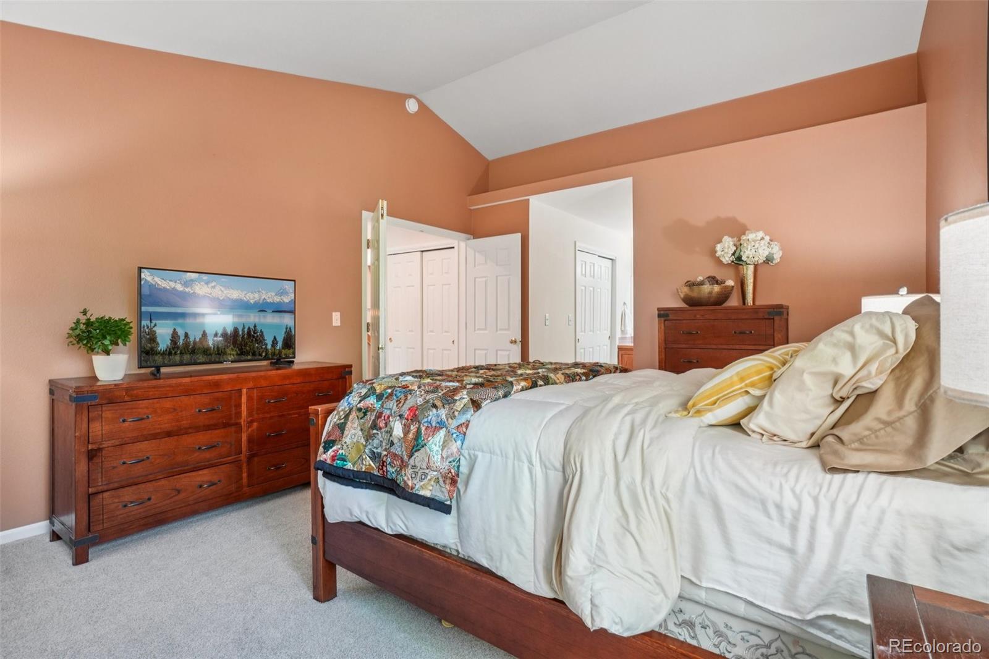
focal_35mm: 16
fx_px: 453
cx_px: 494
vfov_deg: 72.0
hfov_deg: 95.0
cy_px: 330
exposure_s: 1/13
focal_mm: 11
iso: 400
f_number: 8
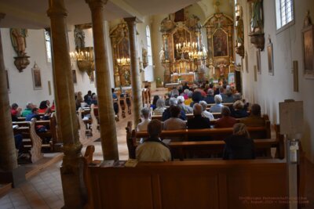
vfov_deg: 40.0
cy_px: 104
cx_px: 157
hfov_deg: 57.2
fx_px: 288
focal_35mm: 33
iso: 500
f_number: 4
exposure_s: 1/60
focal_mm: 22
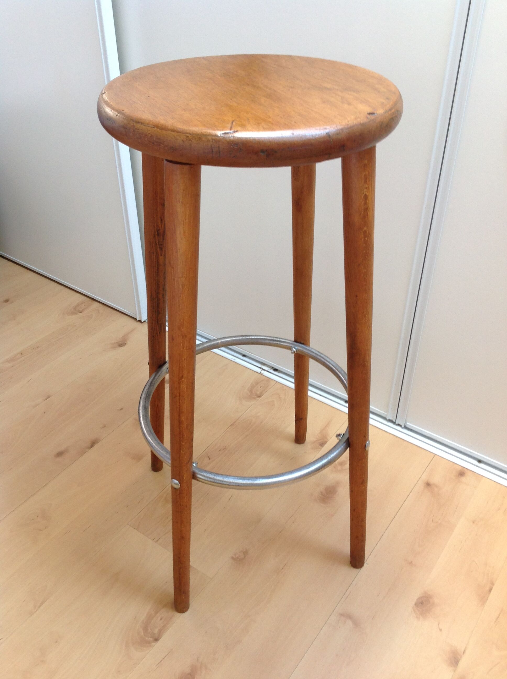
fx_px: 685
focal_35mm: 35
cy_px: 340
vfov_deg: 52.7
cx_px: 254
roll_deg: +1.5
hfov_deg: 40.6
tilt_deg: -35.3
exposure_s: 1/15
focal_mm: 4.28
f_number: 2.4
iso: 80
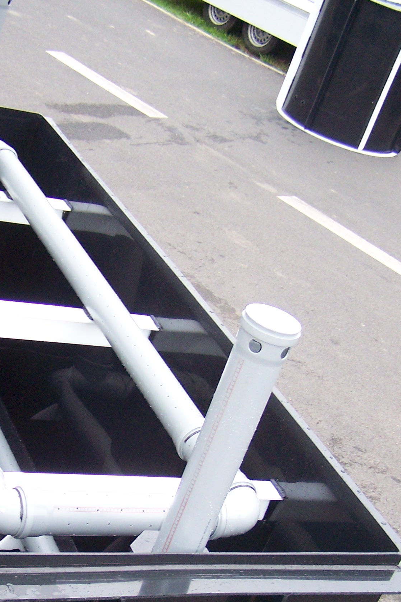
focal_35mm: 67
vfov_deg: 29.4
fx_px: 1120
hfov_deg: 20.0
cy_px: 478
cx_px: 71
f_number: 2.8
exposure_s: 1/80
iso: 160
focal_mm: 6.3
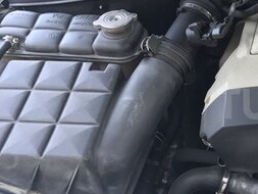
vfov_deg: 20.2
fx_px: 544
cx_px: 321
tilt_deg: -41.7
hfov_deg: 23.9
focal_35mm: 73
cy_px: 104
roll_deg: +2.3
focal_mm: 3.99
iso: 25
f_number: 1.8
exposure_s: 1/50
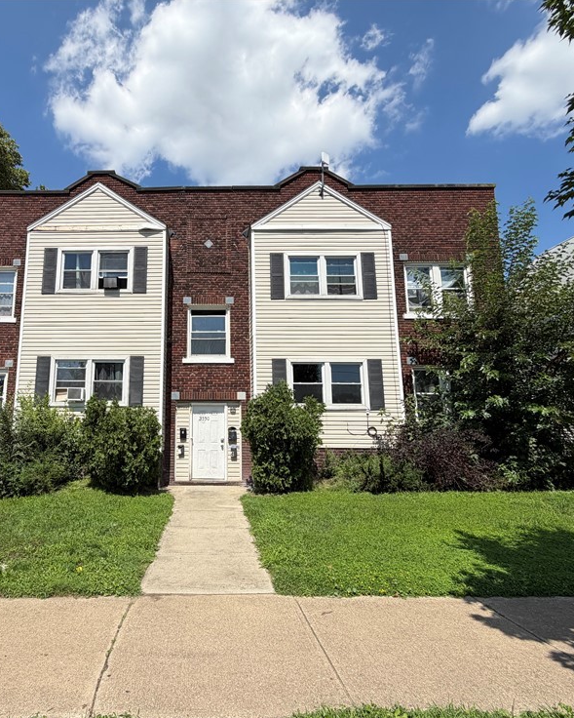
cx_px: 192
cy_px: 373
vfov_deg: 83.2
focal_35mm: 19
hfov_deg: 68.9
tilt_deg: +9.0
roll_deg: -0.4
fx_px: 403
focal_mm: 2.22
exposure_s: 1/914
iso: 20
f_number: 2.2
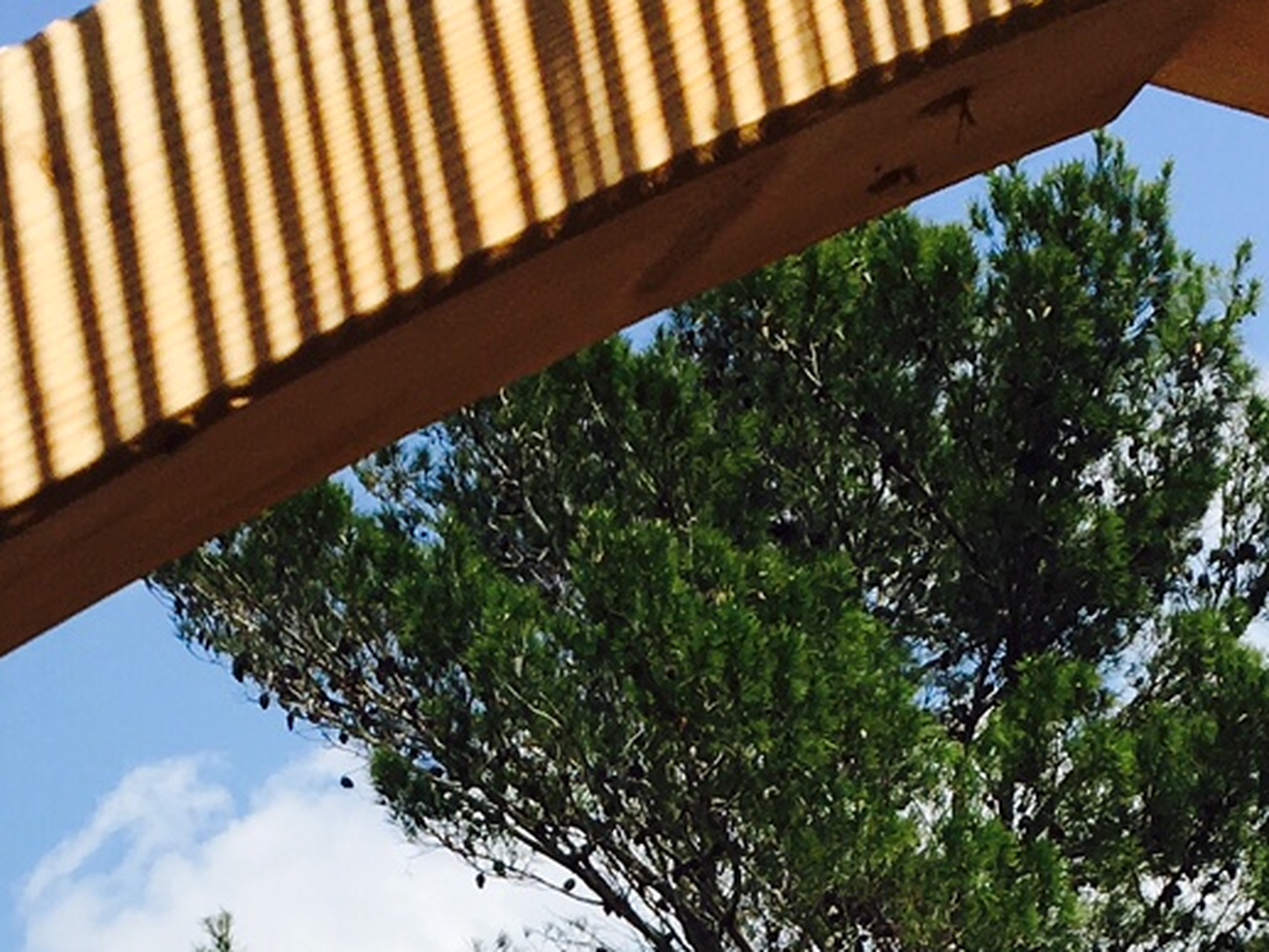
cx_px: 609
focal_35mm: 113
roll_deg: -0.9
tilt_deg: +17.8
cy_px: 1376
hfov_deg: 17.4
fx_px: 4143
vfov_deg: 12.5
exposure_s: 1/2079
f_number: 2.2
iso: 25
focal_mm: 4.15
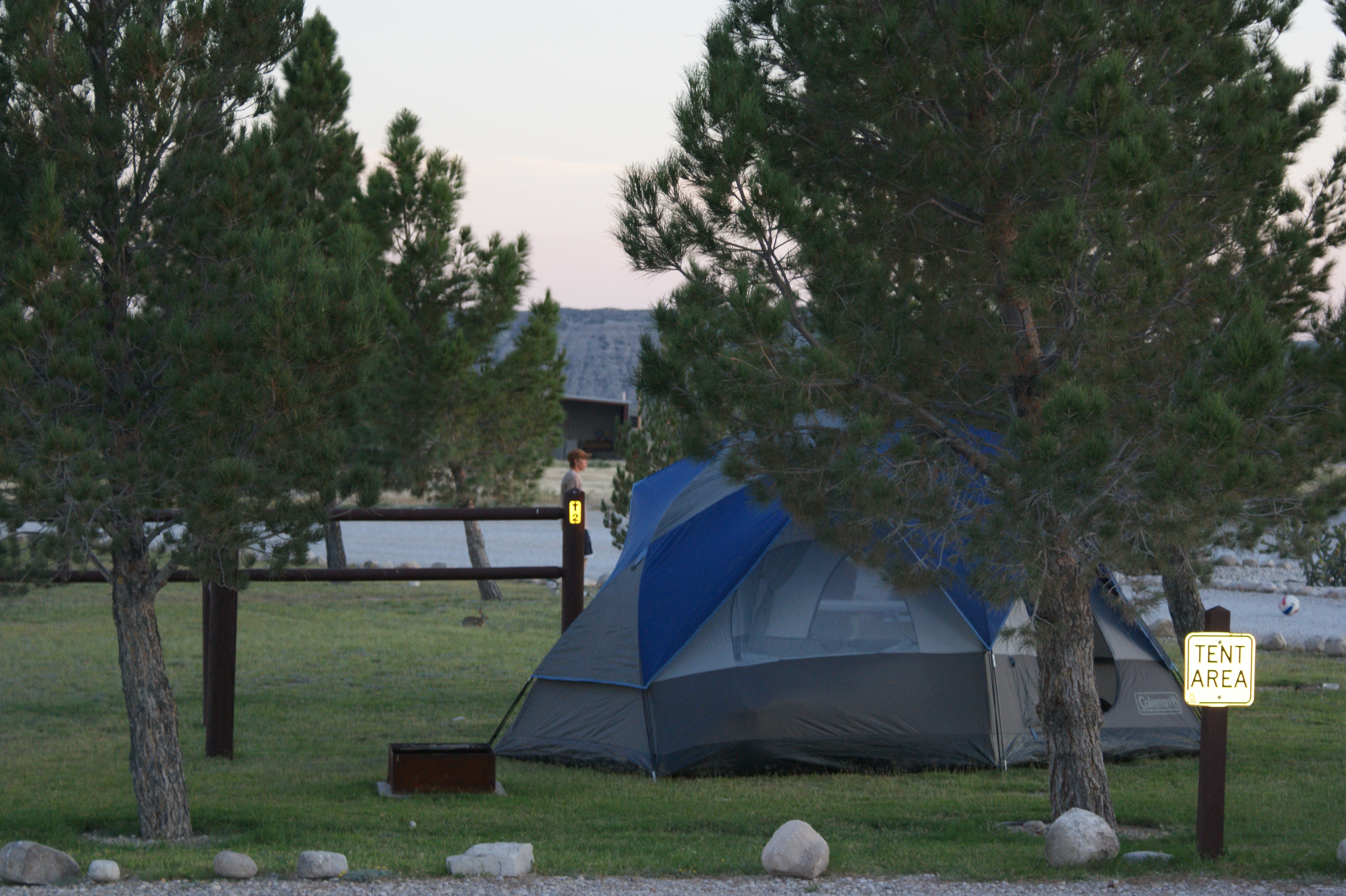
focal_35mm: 105
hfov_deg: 19.5
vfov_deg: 13.0
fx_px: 3923
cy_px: 448
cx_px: 673
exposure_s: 1/125
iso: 400
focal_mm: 70
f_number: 5.6
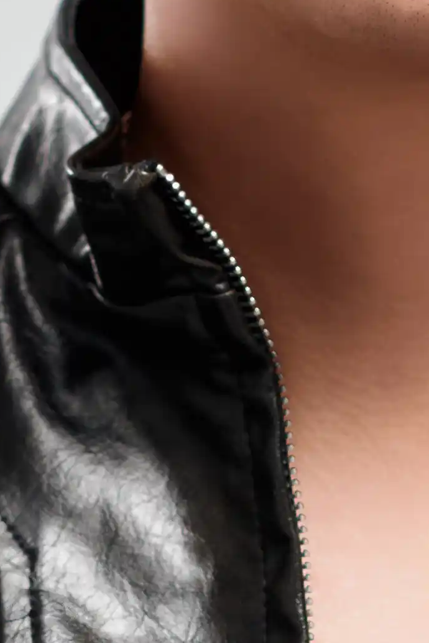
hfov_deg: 2.2
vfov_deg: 3.2
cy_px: 806
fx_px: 11360
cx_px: 332
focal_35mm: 636
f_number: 2.8
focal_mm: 85
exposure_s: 1/160
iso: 100
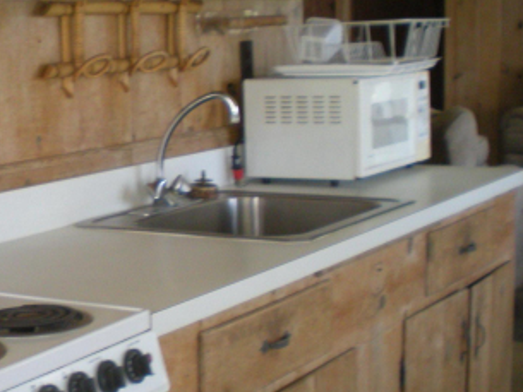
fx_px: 1255
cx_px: 45
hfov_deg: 22.9
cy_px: 205
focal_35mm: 83
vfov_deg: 17.8
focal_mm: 6.3
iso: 200
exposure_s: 1/34.8
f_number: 3.1
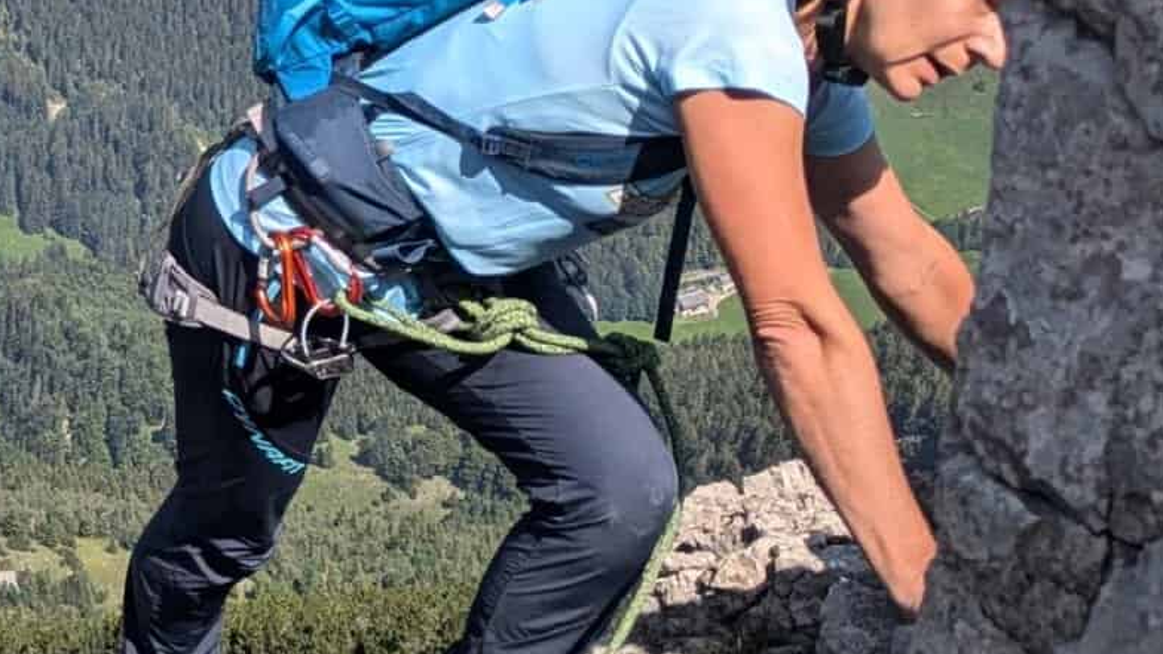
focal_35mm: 89
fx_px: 2744
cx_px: -304
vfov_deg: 13.5
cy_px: 178
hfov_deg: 21.8
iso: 40
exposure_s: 1/1692
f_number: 1.89
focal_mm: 5.43
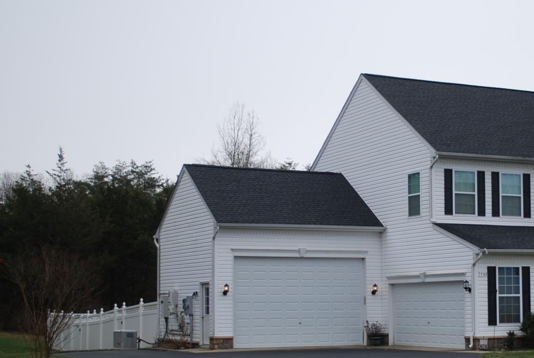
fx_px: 1069
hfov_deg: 27.7
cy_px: 238
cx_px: 389
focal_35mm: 72
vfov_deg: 18.9
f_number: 4.5
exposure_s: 1/500
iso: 180
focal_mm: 26
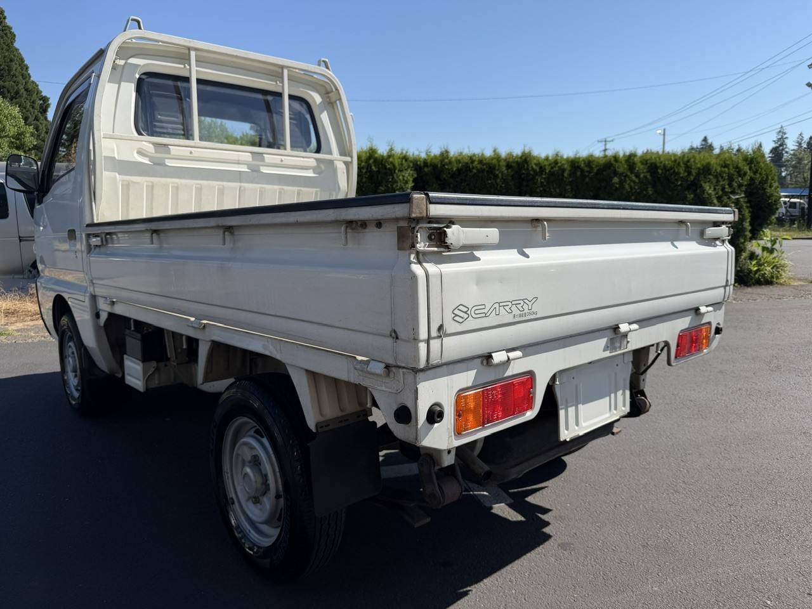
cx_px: 406
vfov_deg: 56.8
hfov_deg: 71.6
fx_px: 563
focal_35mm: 24
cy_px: 304
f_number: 1.78
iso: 80
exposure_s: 1/4405
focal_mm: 6.76
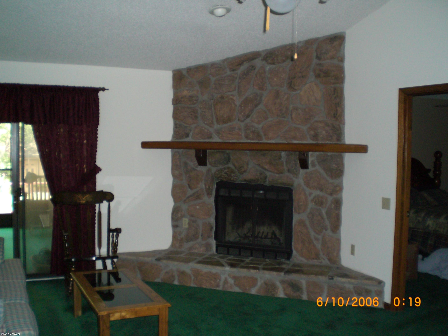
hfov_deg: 49.0
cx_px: 224
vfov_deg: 37.7
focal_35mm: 38
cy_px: 168
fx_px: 492
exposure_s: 1/60
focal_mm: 6.3
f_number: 3.1
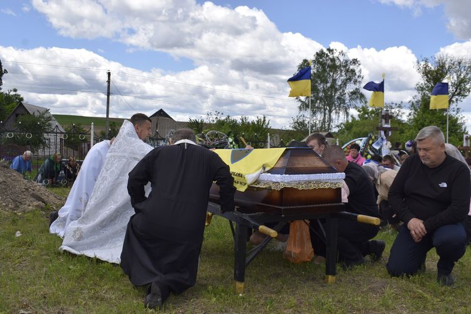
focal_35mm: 36
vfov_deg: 36.9
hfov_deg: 53.1
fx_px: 471
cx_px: 236
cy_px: 157
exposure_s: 1/200
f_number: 9
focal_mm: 24
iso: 100
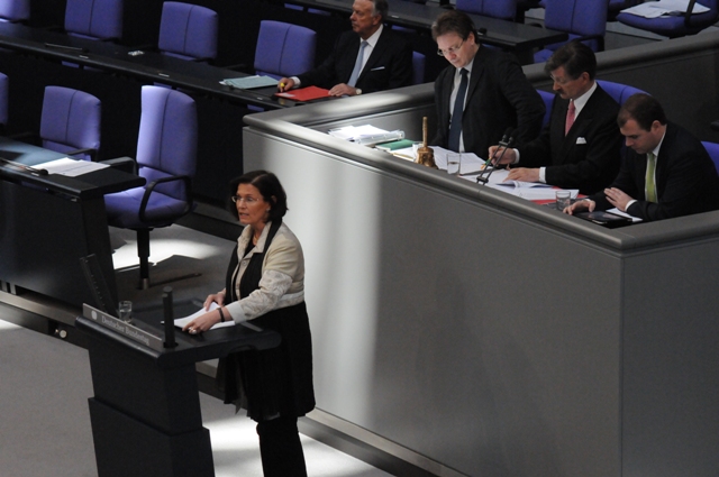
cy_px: 238
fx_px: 3142
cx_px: 360
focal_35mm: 158
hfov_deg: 13.1
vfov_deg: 8.7
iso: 3200
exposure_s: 1/250
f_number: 8
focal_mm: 105
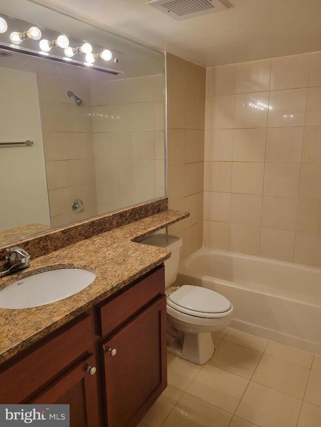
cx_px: 160
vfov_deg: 67.3
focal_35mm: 26
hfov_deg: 53.1
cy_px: 214
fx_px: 321
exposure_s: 1/120
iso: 250
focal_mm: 5.4
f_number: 1.8
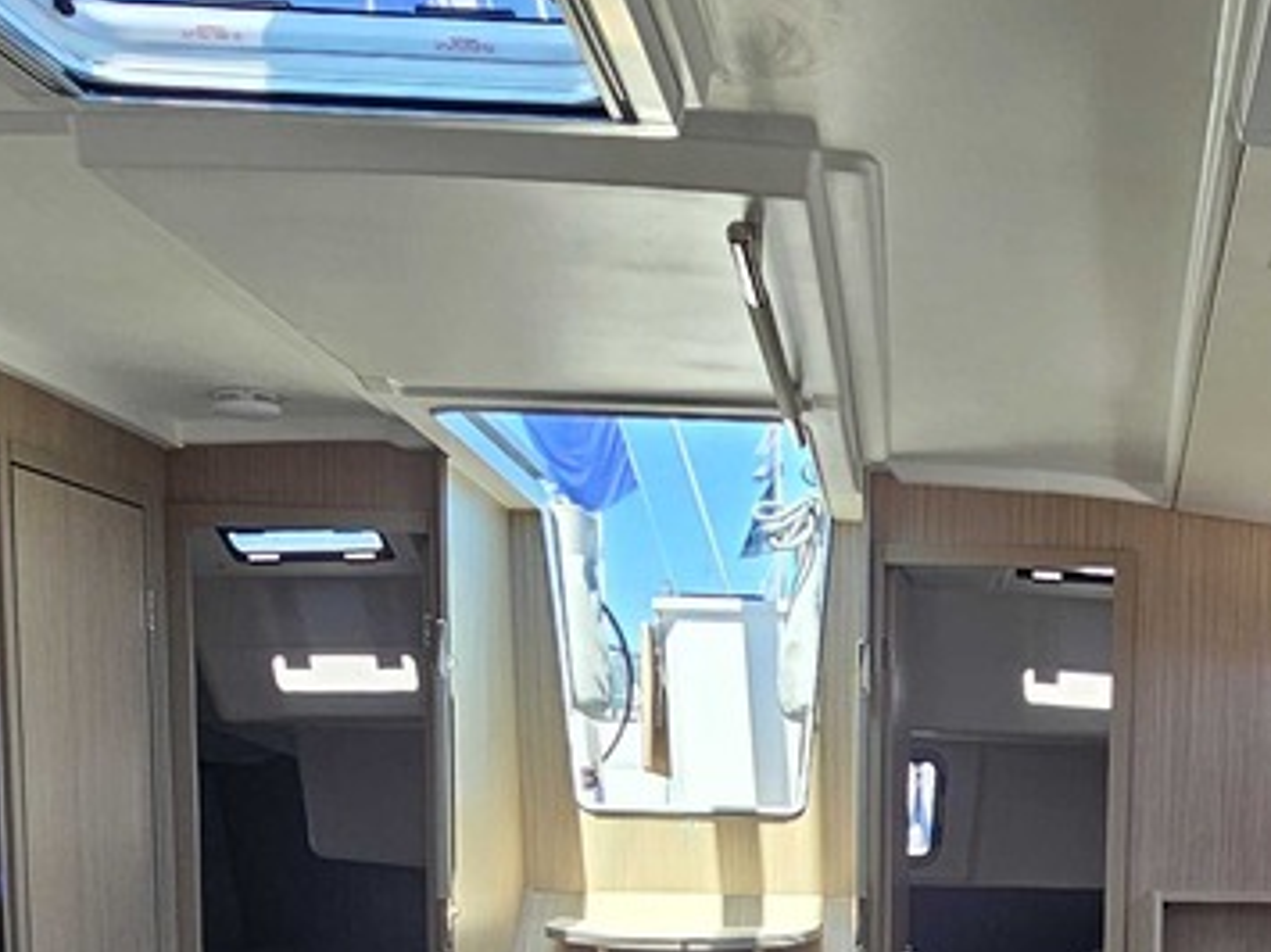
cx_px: 1010
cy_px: 945
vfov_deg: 30.6
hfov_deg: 41.2
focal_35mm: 44
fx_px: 1615
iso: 50
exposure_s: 1/145
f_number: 2.2
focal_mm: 2.2
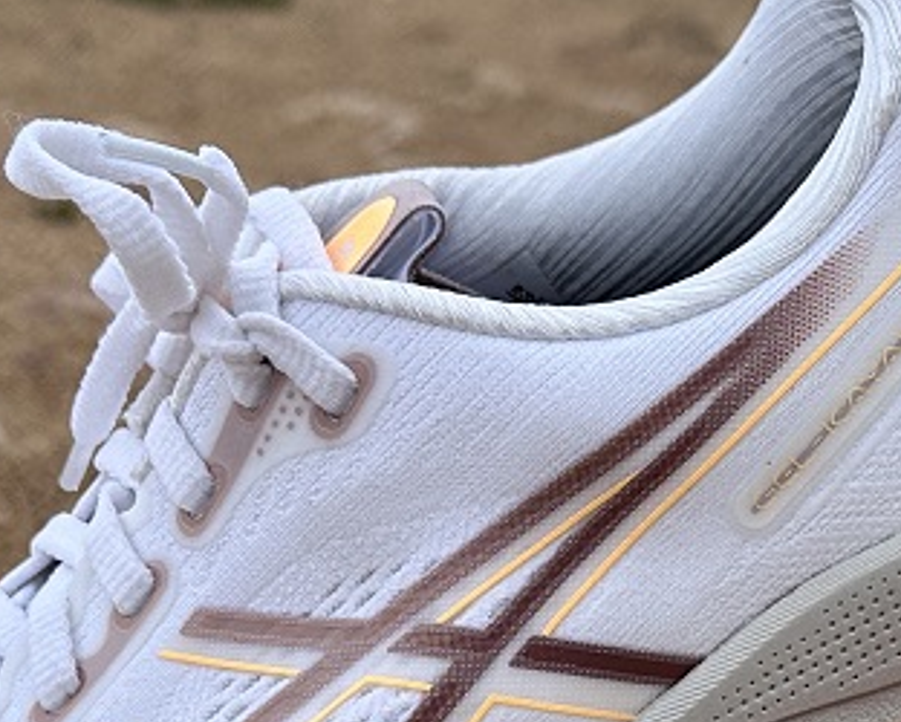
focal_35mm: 100
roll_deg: +1.1
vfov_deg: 15.1
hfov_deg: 19.2
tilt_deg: -18.4
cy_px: 745
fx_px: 2668
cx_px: 495
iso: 80
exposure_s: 1/1453
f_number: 1.78
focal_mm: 6.86
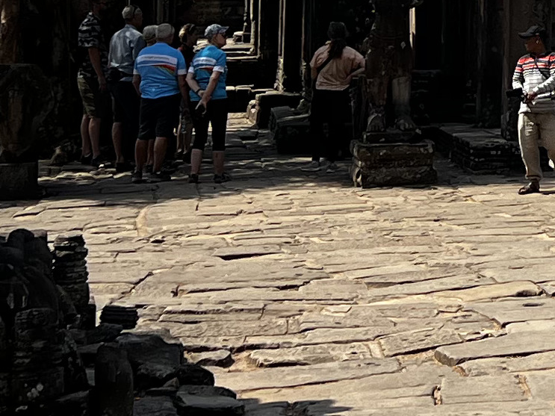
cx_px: 711
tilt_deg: +5.6
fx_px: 2244
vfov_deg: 10.3
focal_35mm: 140
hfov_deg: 13.6
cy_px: -203
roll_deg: +0.0
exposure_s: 1/4831
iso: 50
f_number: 1.5
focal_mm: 5.7
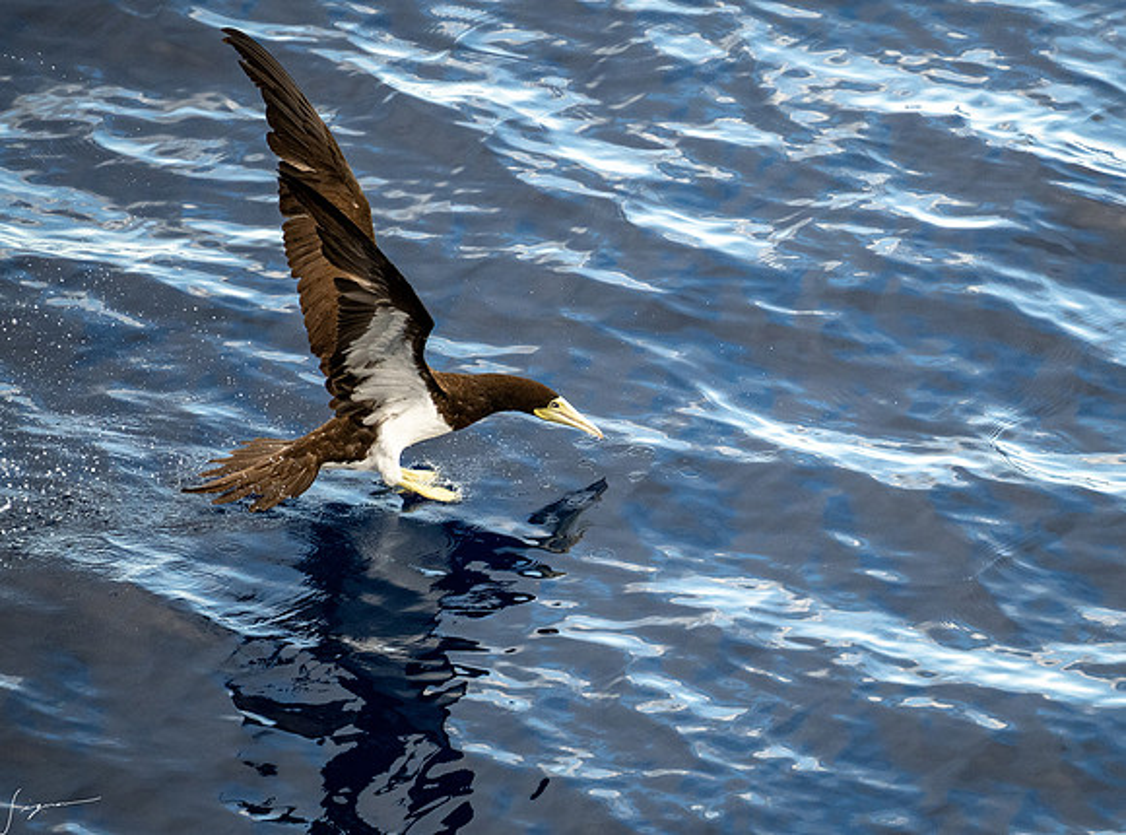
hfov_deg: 2.9
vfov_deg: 2.2
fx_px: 22001
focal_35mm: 679
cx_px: 891
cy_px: 467
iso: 1250
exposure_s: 1/2000
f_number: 5.6
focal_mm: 400
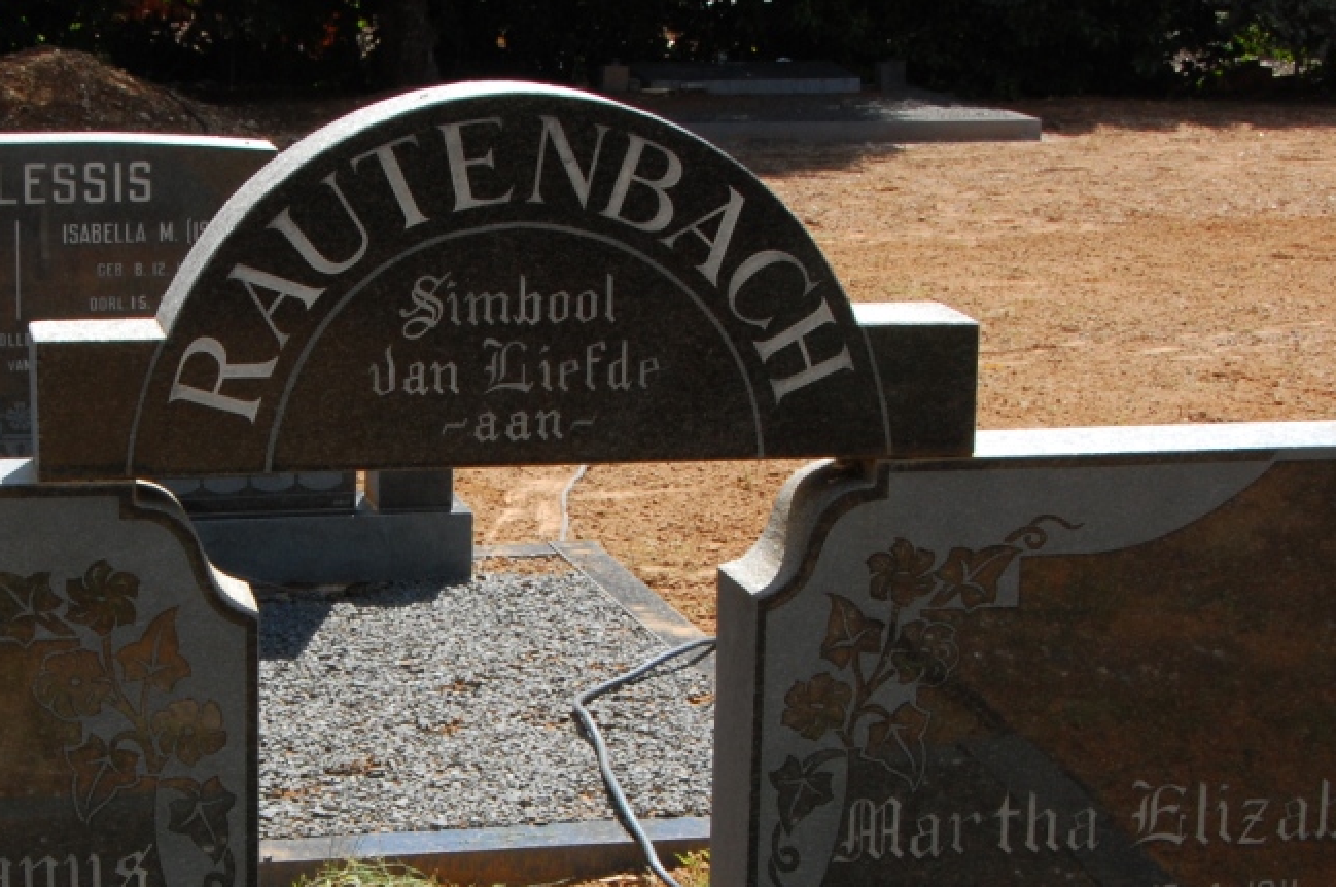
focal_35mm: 90
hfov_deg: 22.6
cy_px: 468
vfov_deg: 15.1
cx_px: 455
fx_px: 3336
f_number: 18
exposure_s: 1/125
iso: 400
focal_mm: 38
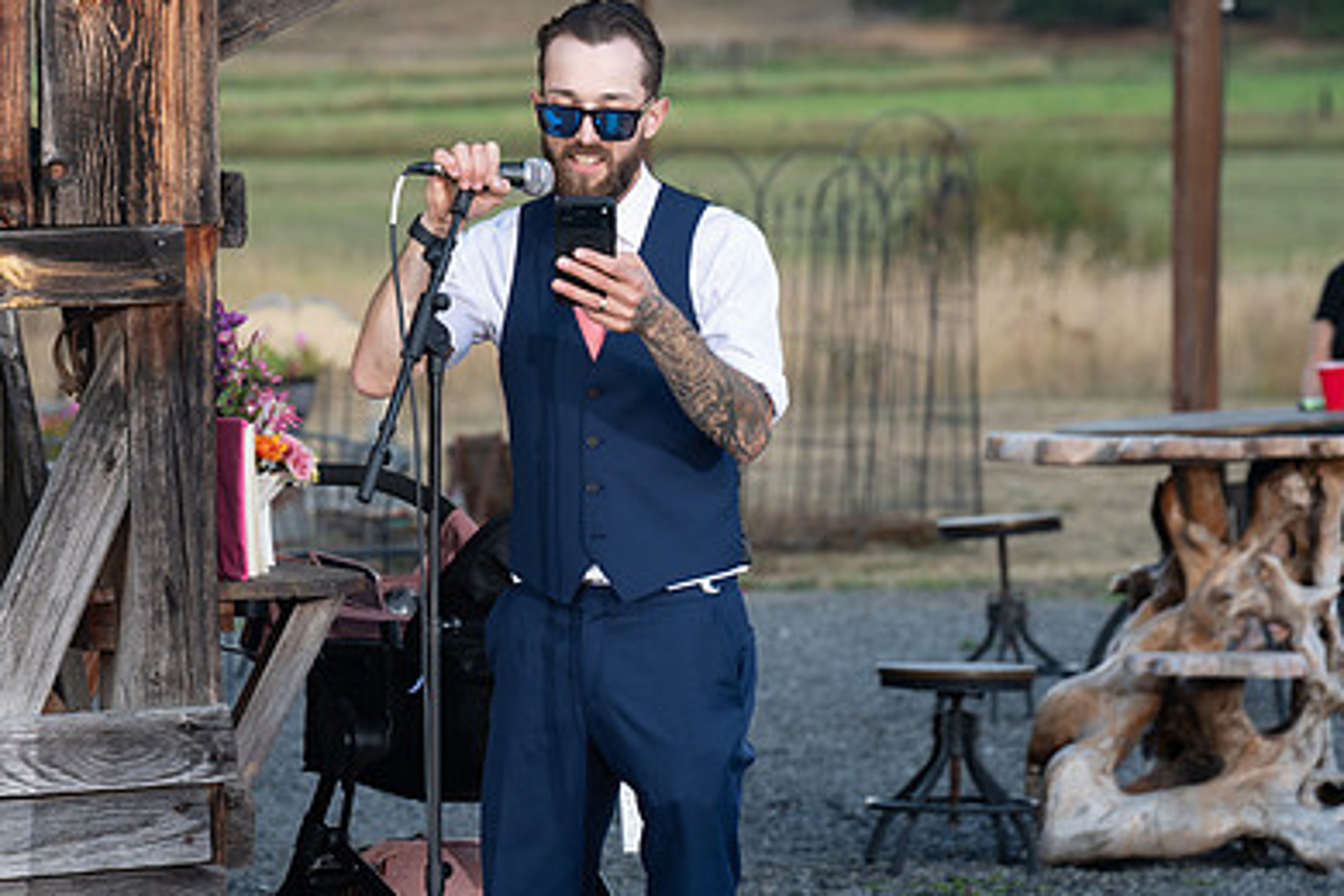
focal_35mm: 223
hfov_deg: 9.2
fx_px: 8325
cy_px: 298
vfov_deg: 6.2
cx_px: 393
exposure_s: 1/125
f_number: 5.6
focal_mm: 150
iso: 320
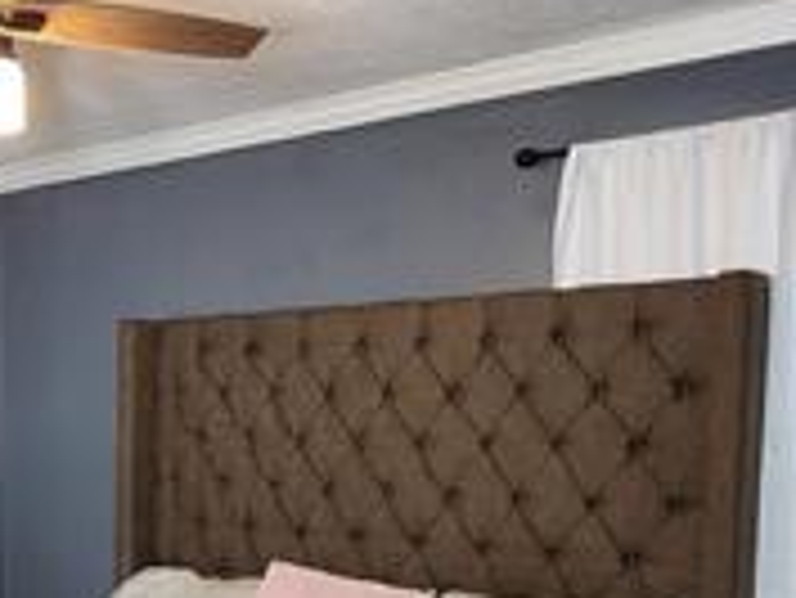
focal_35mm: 47
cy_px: 553
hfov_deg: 37.1
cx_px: 40
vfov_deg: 29.5
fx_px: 1082
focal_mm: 2.2
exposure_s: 1/60
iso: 400
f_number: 2.2
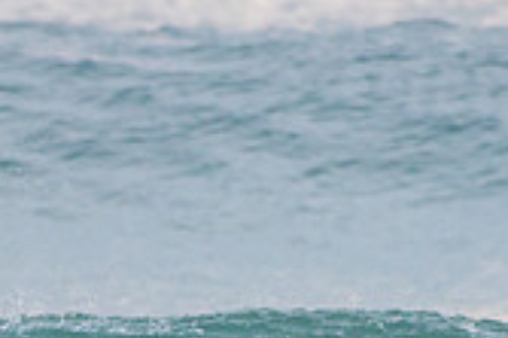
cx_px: -45
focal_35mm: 2133
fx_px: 30069
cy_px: 478
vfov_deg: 0.6
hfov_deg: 1.0
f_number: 5.6
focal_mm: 500
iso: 560
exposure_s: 1/1250
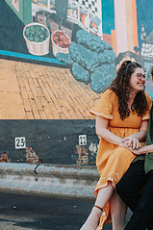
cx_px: 140
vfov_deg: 30.4
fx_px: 421
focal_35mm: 66
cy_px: 82
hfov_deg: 20.1
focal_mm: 35
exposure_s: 1/1250
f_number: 3.2
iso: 640
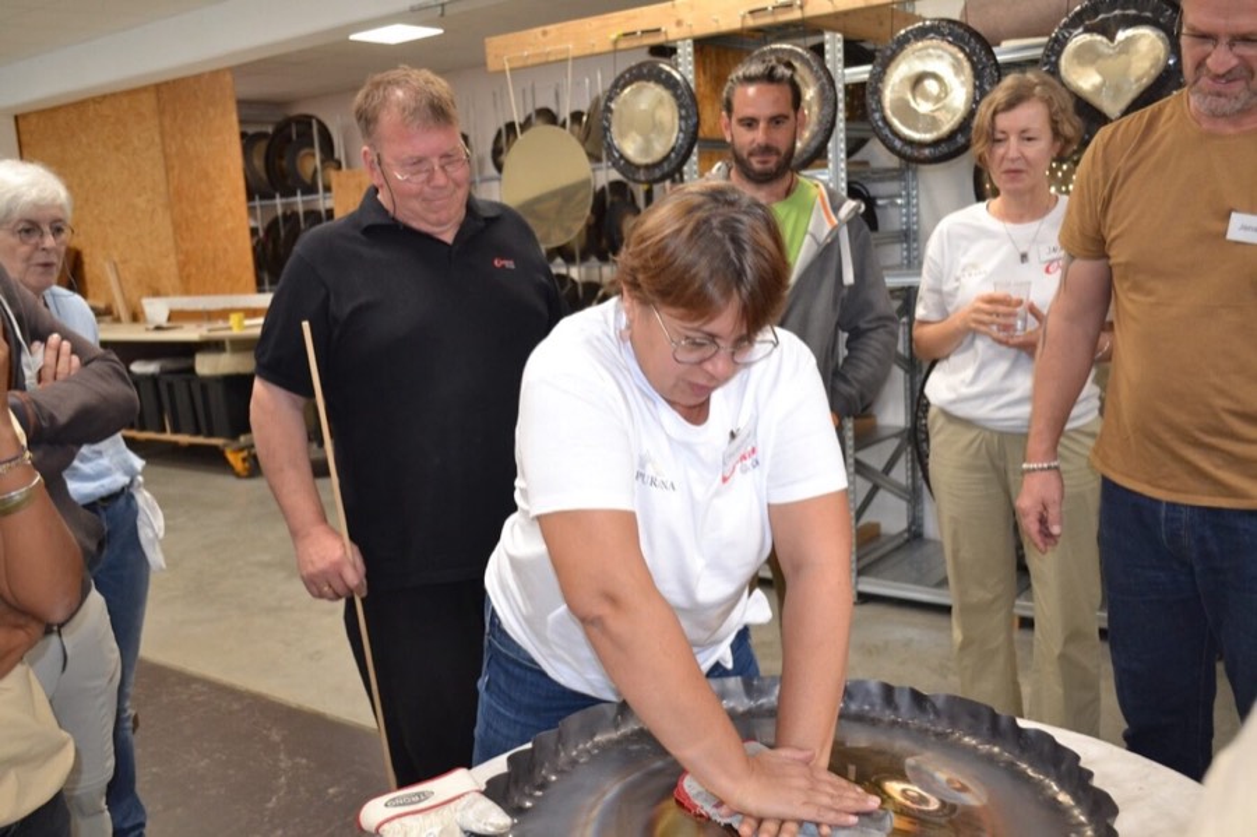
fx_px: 1152
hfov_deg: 57.2
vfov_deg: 39.9
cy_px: 418
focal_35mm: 33
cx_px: 628
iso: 1250
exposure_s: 1/60
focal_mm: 22
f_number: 4
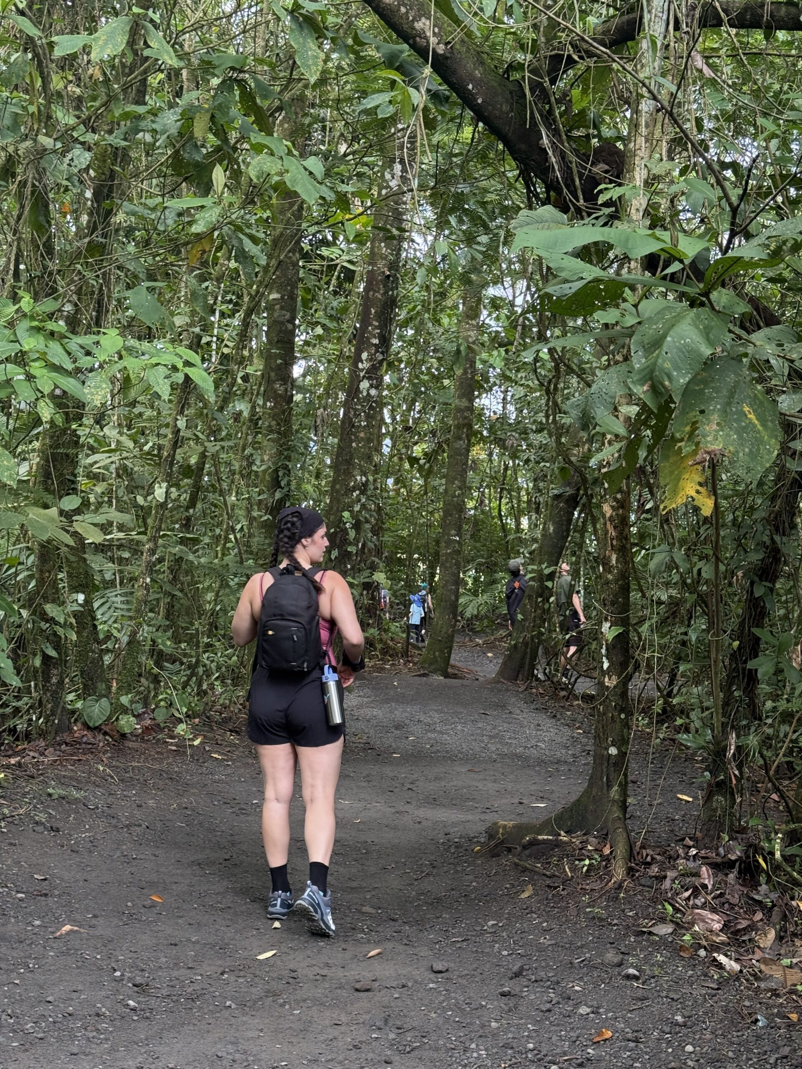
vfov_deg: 39.7
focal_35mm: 48
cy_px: 534
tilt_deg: +5.0
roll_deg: -1.9
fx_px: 1483
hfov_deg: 30.3
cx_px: 401
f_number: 1.78
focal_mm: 6.76
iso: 100
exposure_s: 1/60
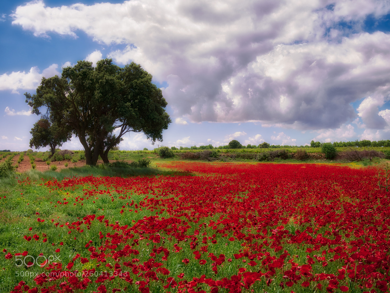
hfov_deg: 46.8
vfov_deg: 36.0
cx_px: 195
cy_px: 146
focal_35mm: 40
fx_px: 451
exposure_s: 1/500
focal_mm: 20
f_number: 8
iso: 100
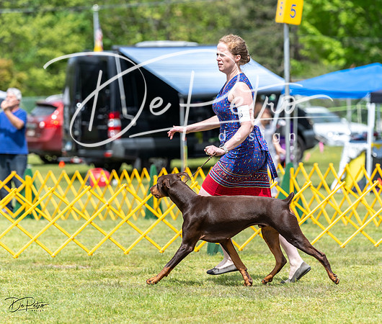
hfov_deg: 8.5
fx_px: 2566
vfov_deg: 7.2
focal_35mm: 222
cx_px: 198
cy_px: 161
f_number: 4.5
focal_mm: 187
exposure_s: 1/640
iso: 100
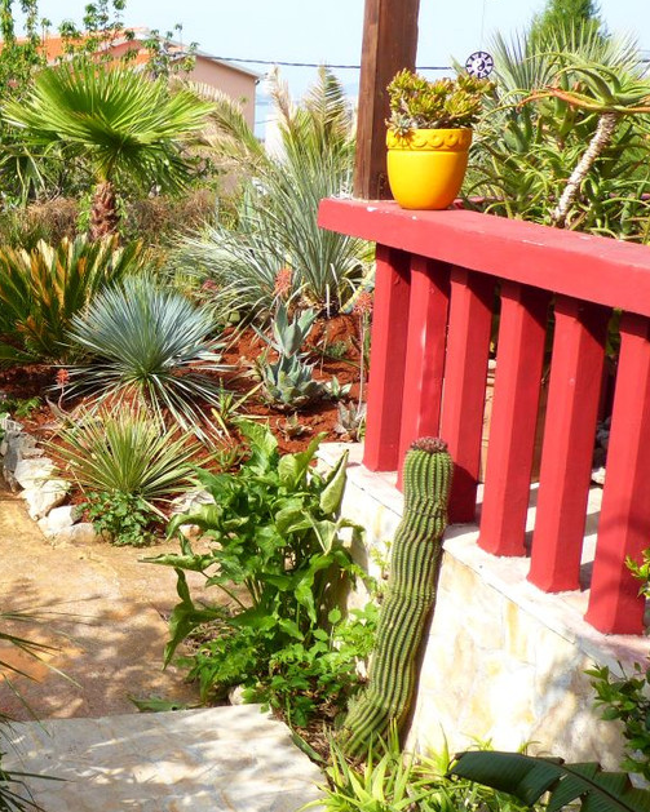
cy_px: 398
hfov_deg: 29.2
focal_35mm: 48
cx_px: -15
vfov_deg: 38.8
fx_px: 1155
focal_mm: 5.2
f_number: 4
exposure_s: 1/400
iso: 100
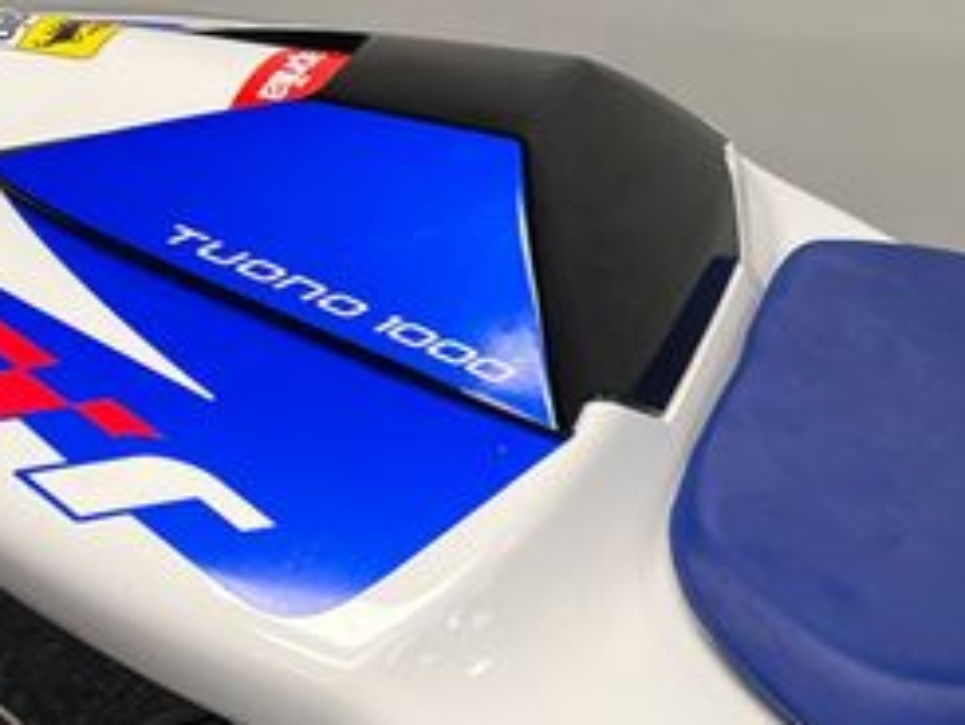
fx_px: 1897
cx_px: 792
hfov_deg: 27.9
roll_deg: +0.6
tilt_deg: -33.8
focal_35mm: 68
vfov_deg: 21.6
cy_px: 362
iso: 100
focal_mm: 5.1
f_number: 1.6
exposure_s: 1/100
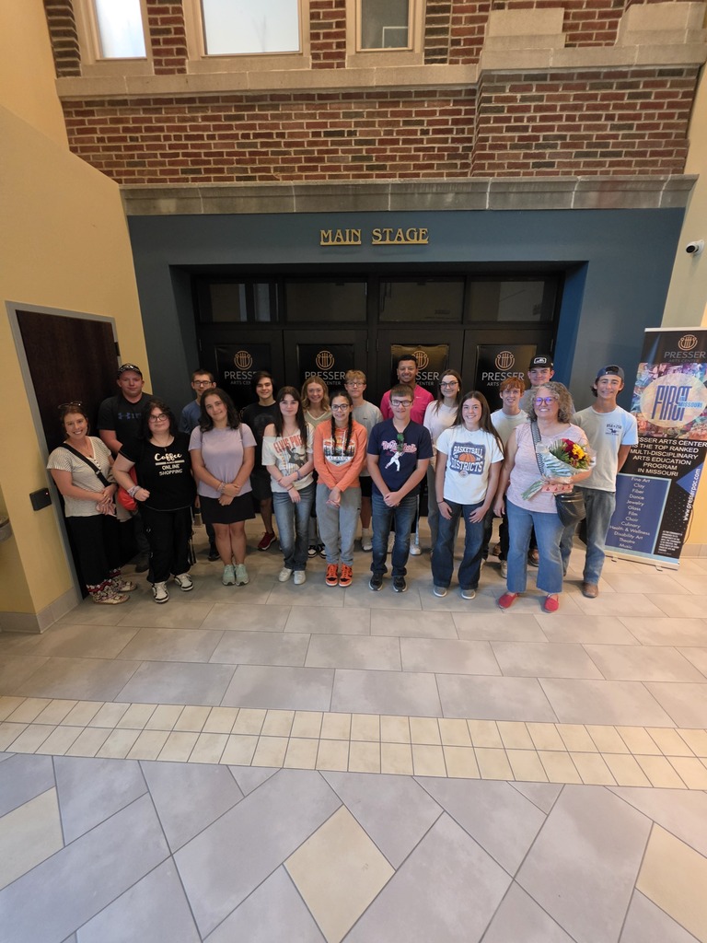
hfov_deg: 89.9
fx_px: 354
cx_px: 354
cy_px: 472
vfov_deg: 106.2
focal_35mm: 13
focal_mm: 2.2
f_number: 1.9
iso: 500
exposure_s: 1/60
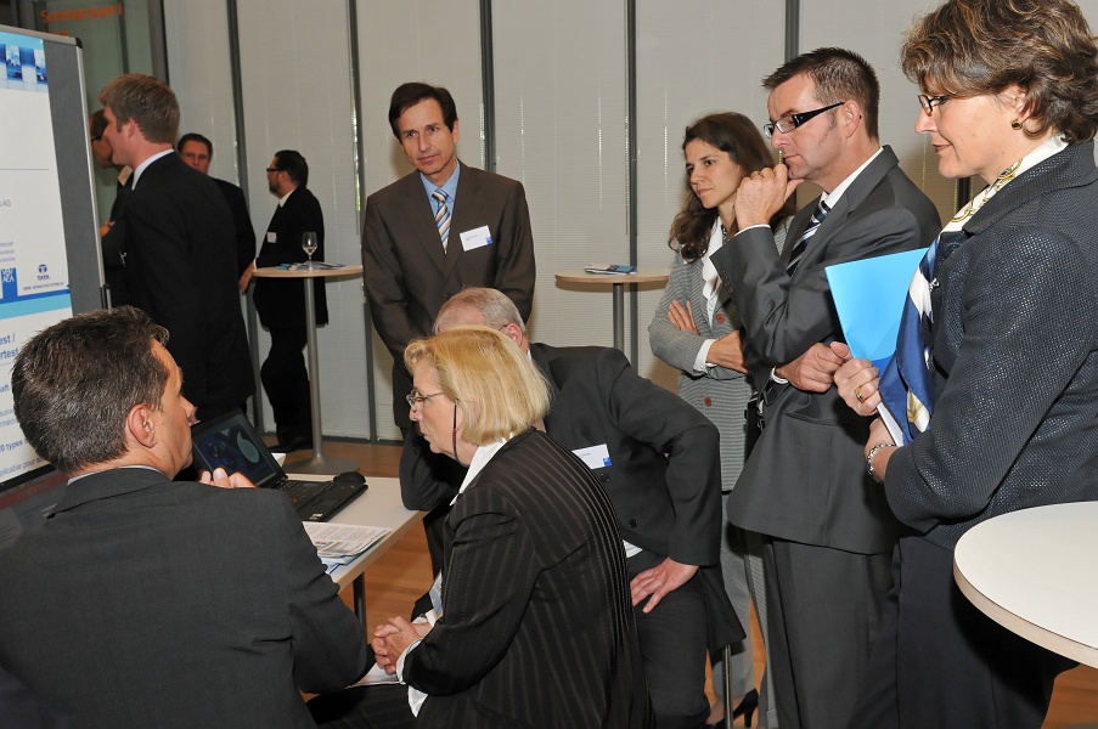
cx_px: 549
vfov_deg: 36.8
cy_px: 364
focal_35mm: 36
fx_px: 1097
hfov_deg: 53.2
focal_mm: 24
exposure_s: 1/60
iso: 400
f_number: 5.6
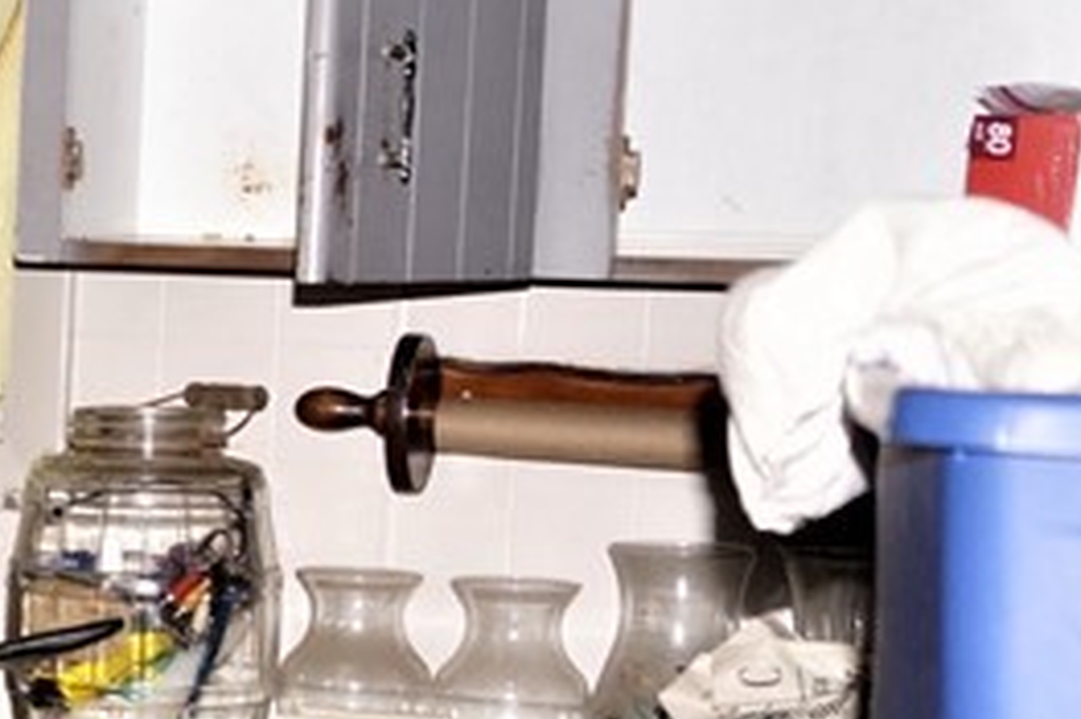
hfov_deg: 14.3
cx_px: -933
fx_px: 3721
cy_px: 581
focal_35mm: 124
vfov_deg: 11.0
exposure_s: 1/60
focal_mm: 20
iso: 320
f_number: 3.5
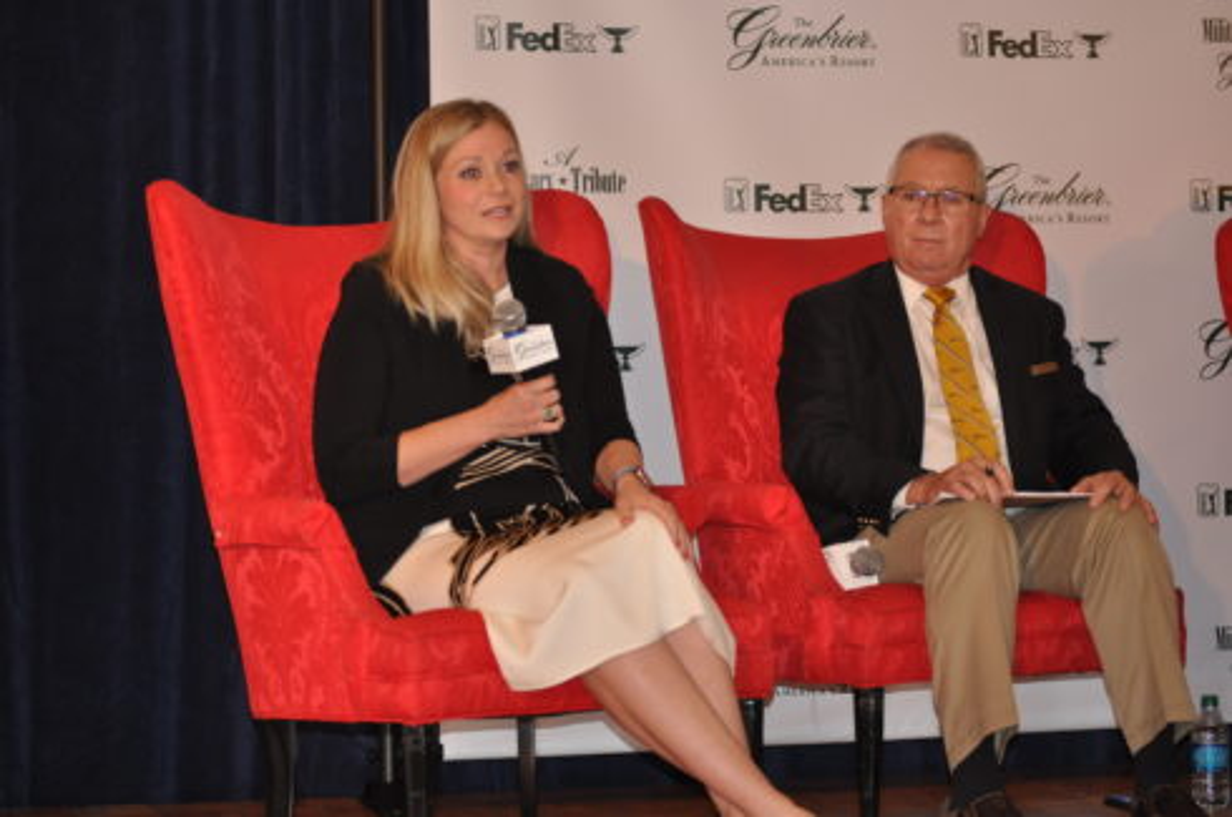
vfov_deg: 14.7
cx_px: 616
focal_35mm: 93
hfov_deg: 21.9
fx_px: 3177
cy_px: 408
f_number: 4.2
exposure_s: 1/60
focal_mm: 62
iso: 800
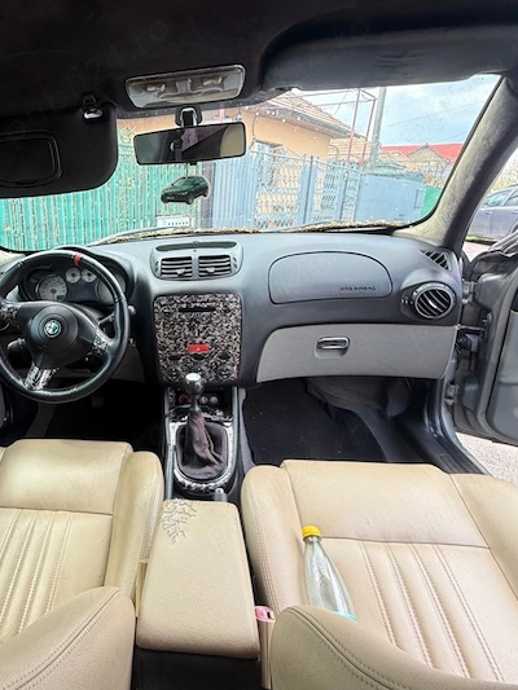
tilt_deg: -15.4
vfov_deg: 78.8
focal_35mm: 21
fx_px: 419
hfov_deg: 60.4
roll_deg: -0.5
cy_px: 313
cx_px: 137
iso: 40
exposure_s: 1/101
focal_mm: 2.22
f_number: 2.2
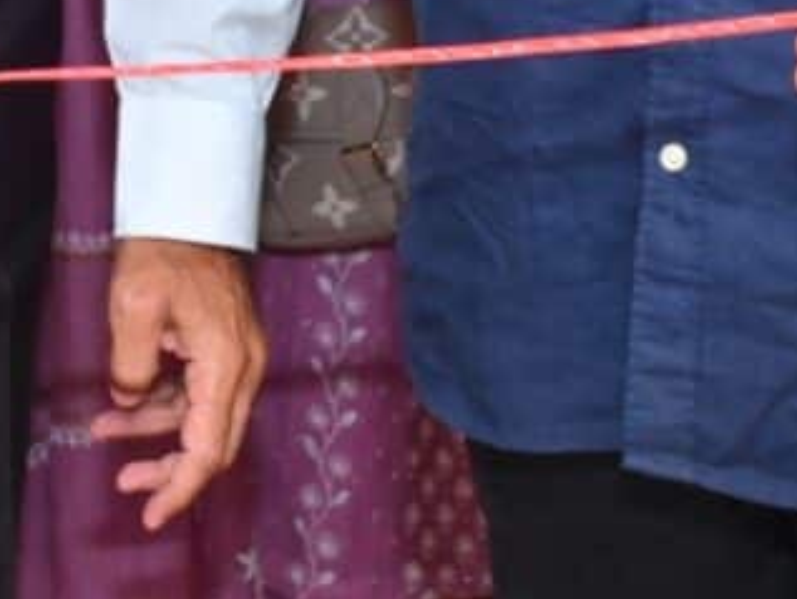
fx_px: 4077
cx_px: -231
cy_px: -526
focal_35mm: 177
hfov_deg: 10.9
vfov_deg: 8.1
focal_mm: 38
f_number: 5.6
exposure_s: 1/125
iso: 2000
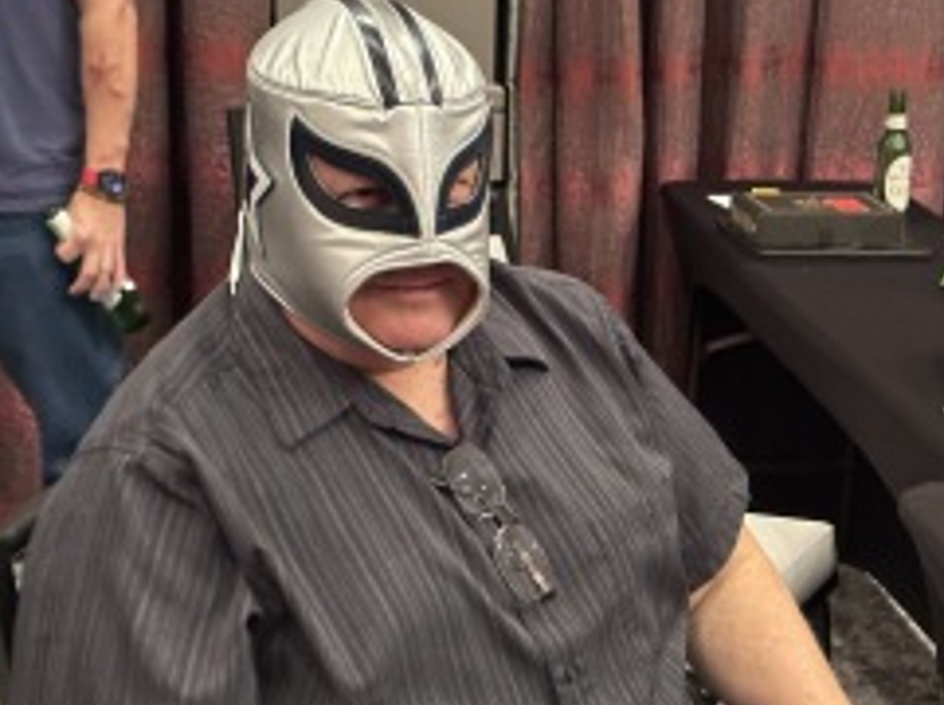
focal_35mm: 73
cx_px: 548
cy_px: 392
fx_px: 1988
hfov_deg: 26.7
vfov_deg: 20.1
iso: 400
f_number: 1.78
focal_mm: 6.86
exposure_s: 1/30
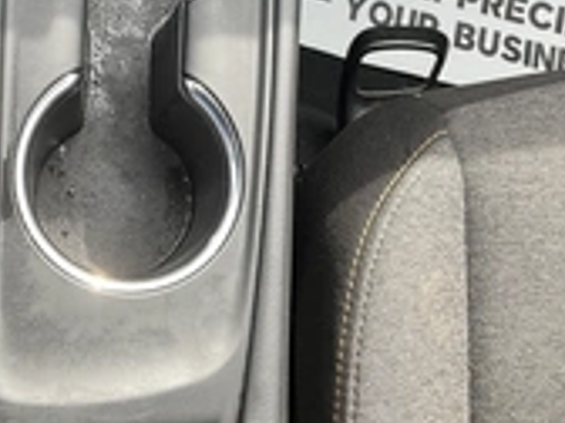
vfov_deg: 20.8
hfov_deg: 27.9
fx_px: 1126
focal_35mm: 69
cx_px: 168
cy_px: 27
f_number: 1.8
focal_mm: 3
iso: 25
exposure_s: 1/122
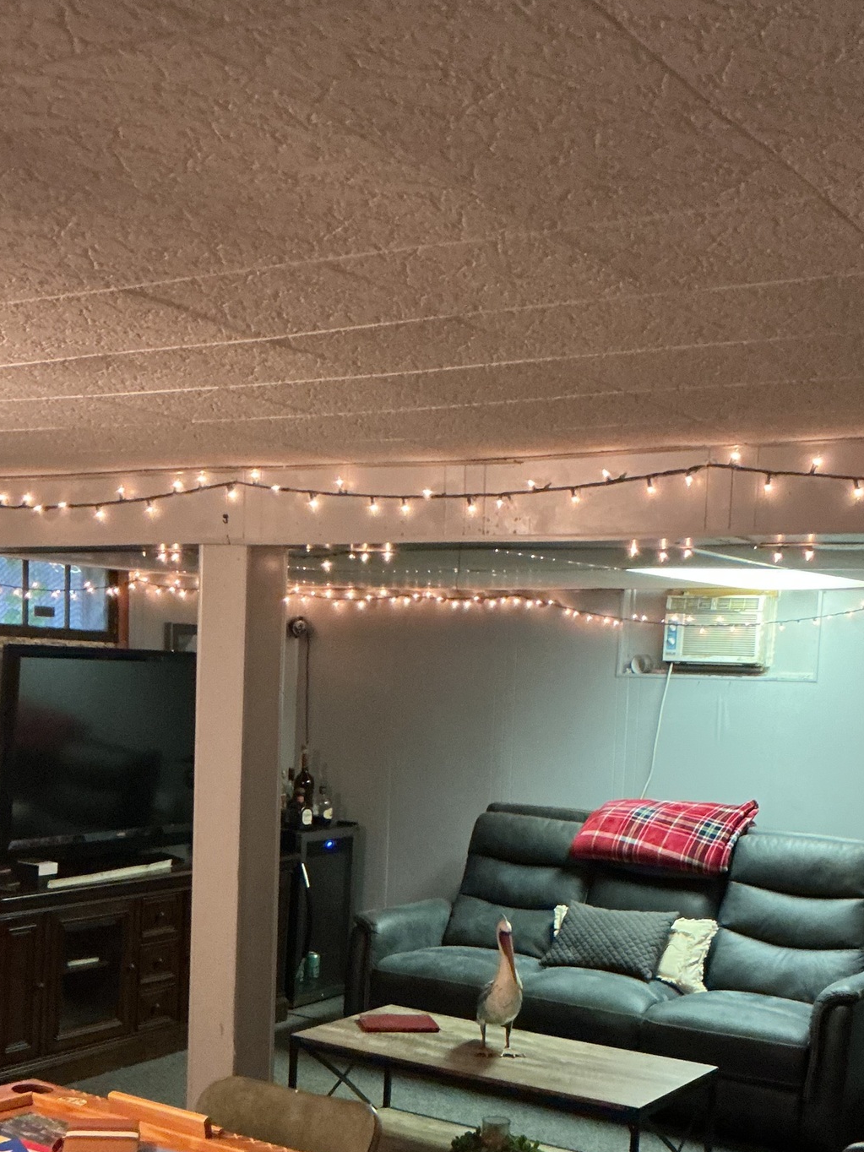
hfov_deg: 29.6
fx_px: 1631
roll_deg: -2.1
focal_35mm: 49
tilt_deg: -6.5
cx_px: 372
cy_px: 849
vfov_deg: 38.0
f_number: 1.8
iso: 500
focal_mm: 3
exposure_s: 1/30
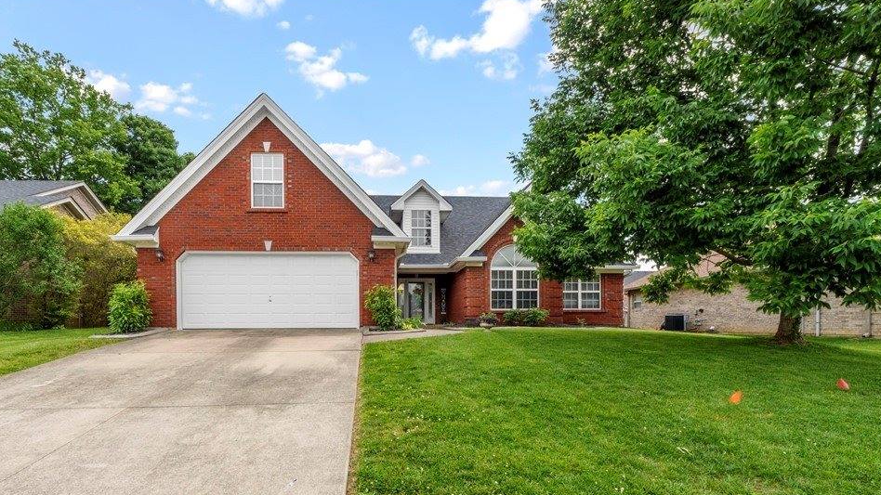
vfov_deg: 59.7
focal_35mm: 18
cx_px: 401
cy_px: 328
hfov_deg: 92.4
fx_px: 420
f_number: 11
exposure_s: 1/250
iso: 400
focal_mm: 10
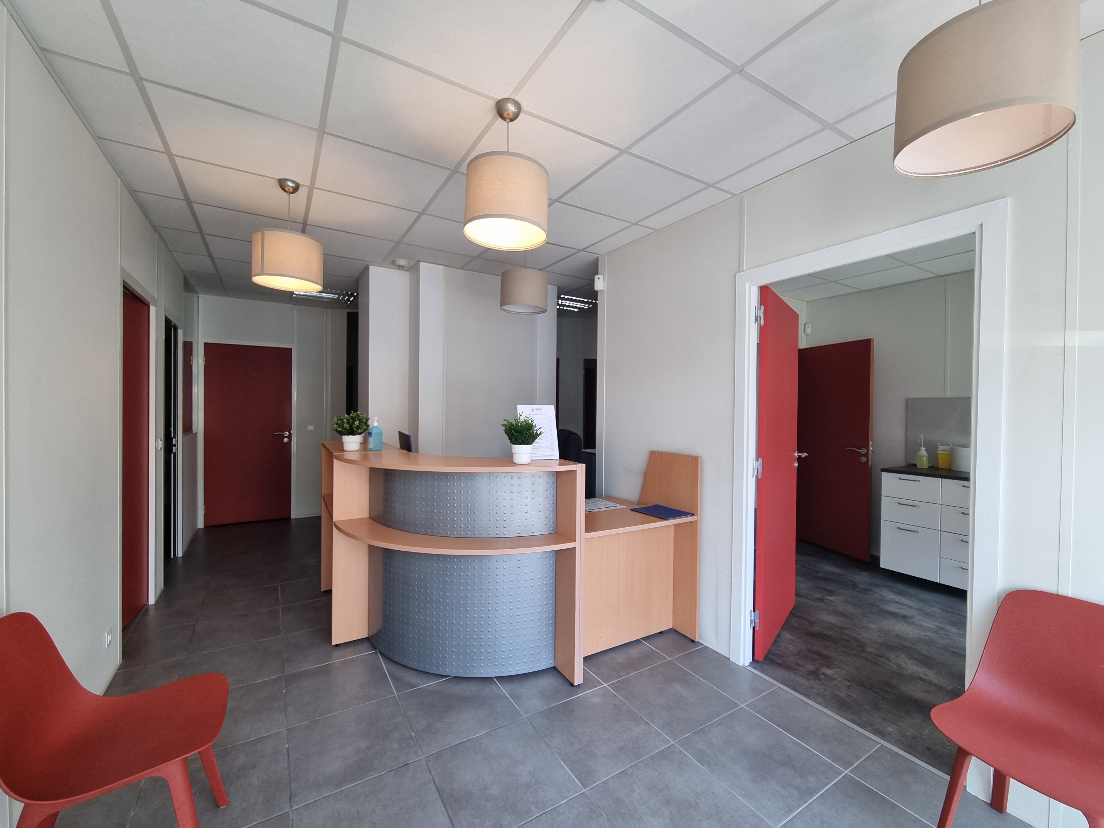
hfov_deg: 106.2
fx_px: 415
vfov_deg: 89.9
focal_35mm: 13
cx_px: 552
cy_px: 414
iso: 80
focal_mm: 2.2
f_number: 2.2
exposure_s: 1/50
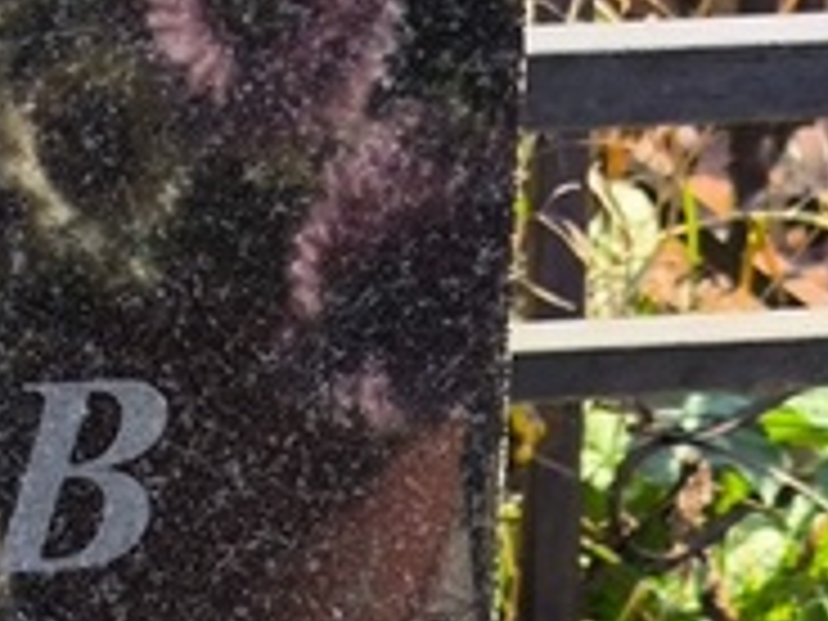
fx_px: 5191
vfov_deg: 6.7
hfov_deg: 9.0
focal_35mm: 217
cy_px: 1179
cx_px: -299
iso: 50
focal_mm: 4.71
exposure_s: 1/624
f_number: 1.7
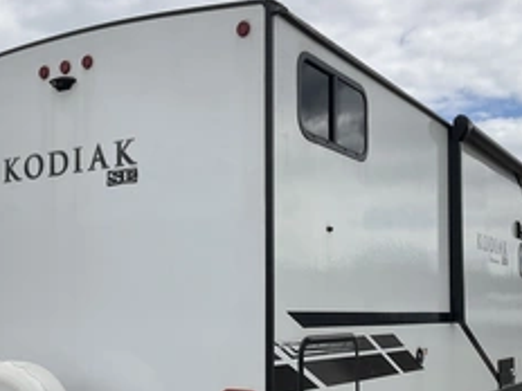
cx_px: 284
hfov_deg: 38.2
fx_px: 754
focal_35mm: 50
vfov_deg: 28.9
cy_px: 270
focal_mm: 3
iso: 25
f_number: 1.8
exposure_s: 1/2667
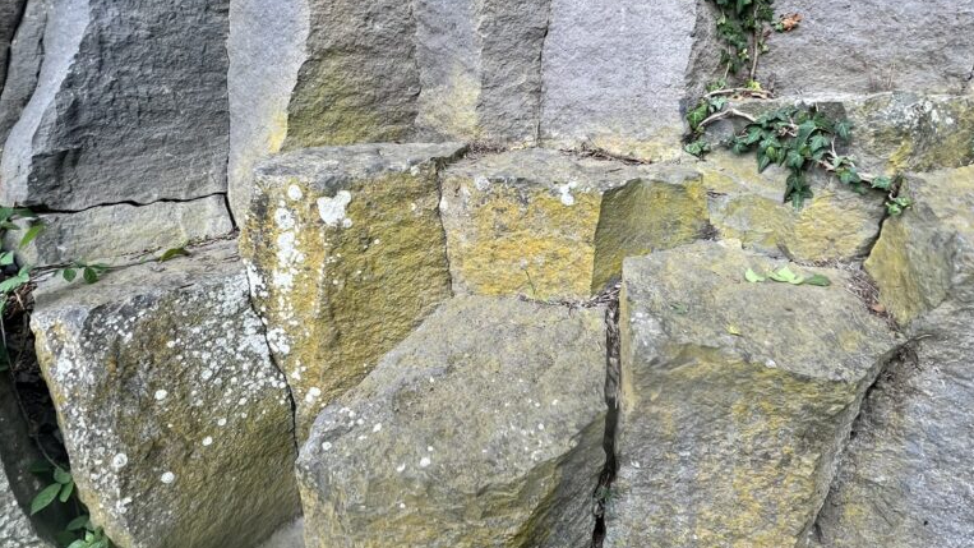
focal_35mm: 19
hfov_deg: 89.6
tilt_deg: -8.8
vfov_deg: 57.7
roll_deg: +1.6
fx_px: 491
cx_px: 488
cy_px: 208
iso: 32
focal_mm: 1.57
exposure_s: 1/105
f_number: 1.8
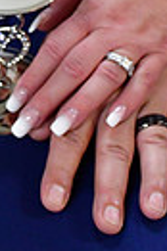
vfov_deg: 14.4
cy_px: -111
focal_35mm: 134
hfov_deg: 10.1
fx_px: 935
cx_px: 8
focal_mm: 26
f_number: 3.8
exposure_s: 1/100
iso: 3200
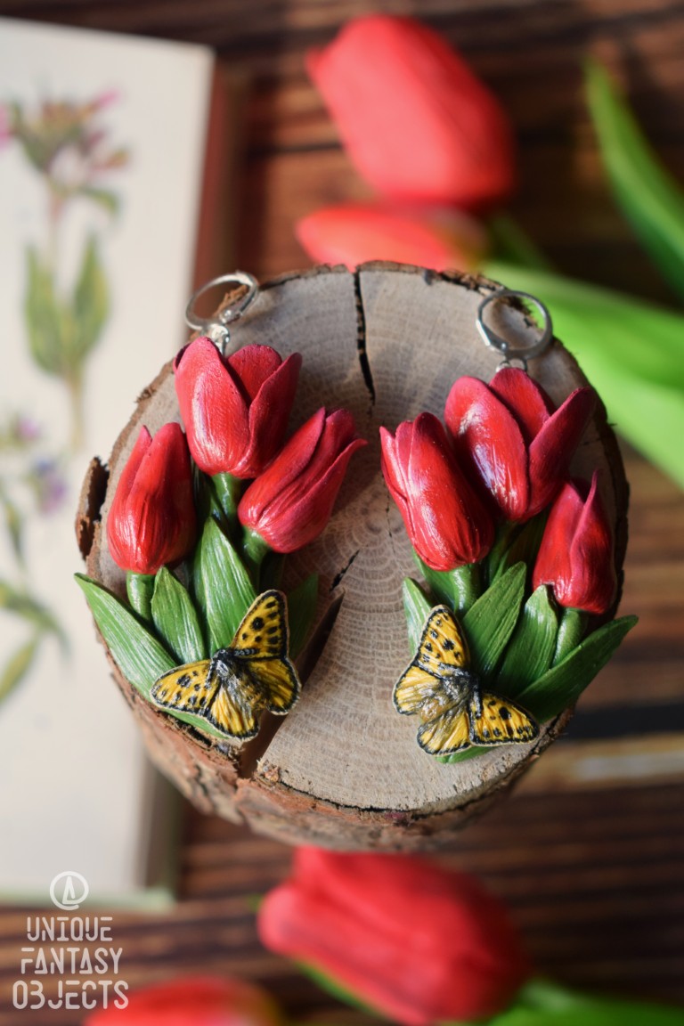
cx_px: 342
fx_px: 2052
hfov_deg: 18.9
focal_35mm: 72
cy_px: 513
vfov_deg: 28.1
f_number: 5.3
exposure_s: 1/60
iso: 560
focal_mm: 48
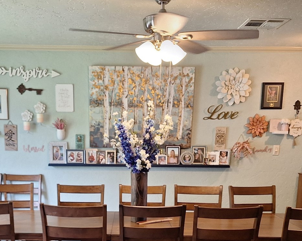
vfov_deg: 31.0
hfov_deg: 40.1
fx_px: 411
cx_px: 114
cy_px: 226
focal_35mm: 46
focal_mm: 5.54
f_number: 1.8
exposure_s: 1/60
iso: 40
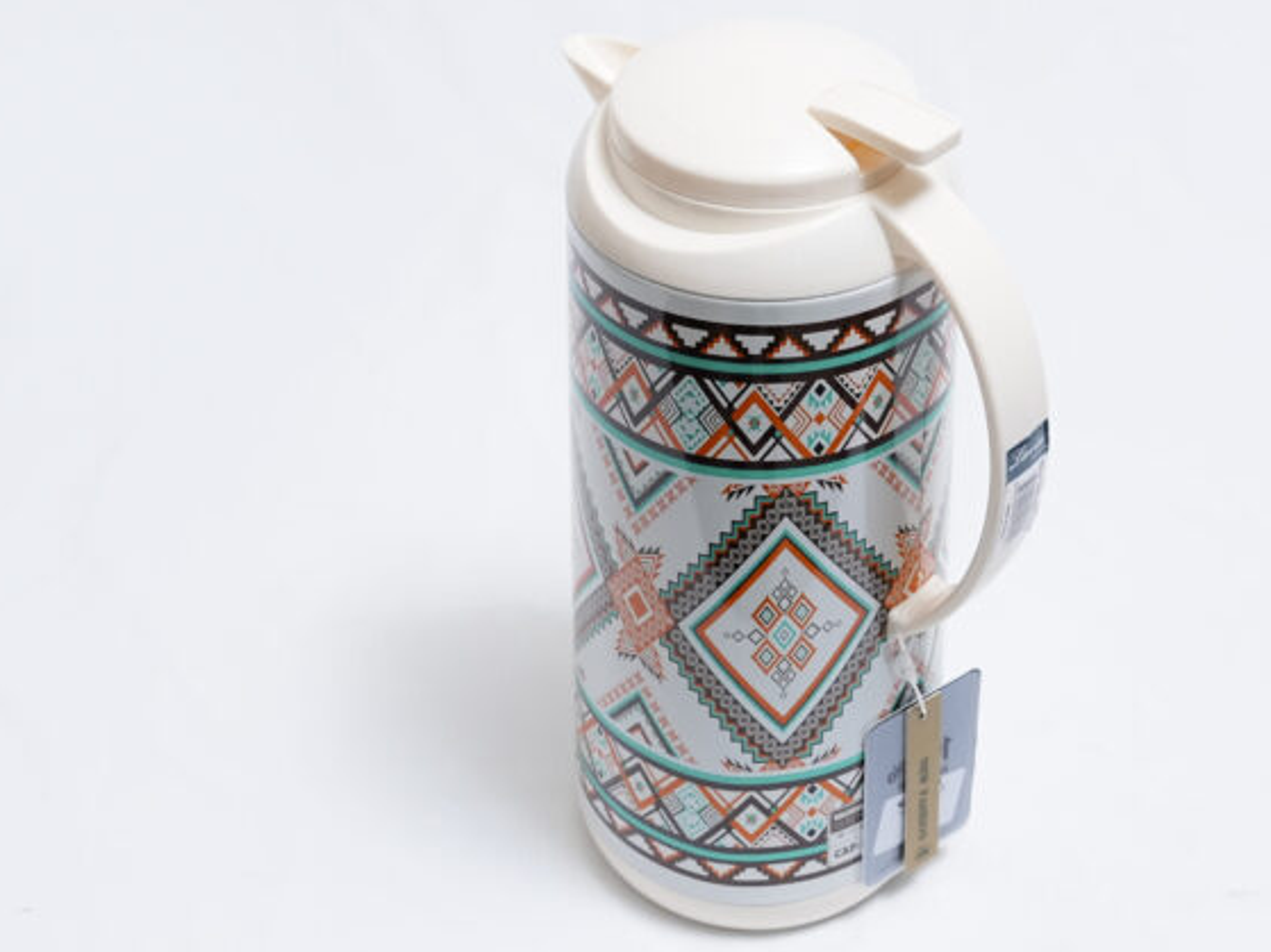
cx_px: 764
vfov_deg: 24.8
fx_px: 2166
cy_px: 451
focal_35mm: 59
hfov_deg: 32.6
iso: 3200
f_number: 10
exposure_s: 1/125
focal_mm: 33
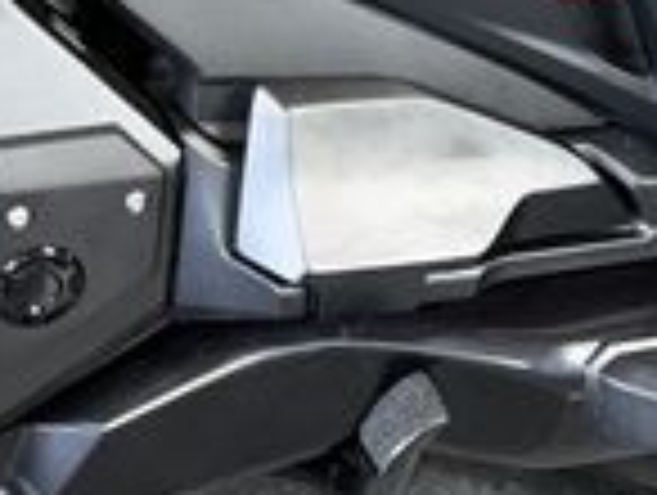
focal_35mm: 105
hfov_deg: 18.6
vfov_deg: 13.1
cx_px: 198
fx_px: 1996
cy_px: -315
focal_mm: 6.76
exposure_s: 1/30
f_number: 1.78
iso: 64
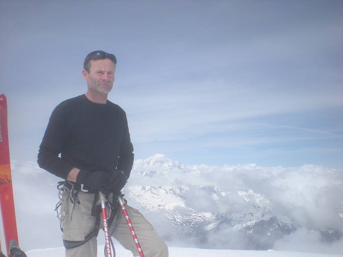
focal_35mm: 38
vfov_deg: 37.7
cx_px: 172
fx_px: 377
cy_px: 128
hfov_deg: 49.0
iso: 64
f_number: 4.6
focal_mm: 6.3
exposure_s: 1/1000
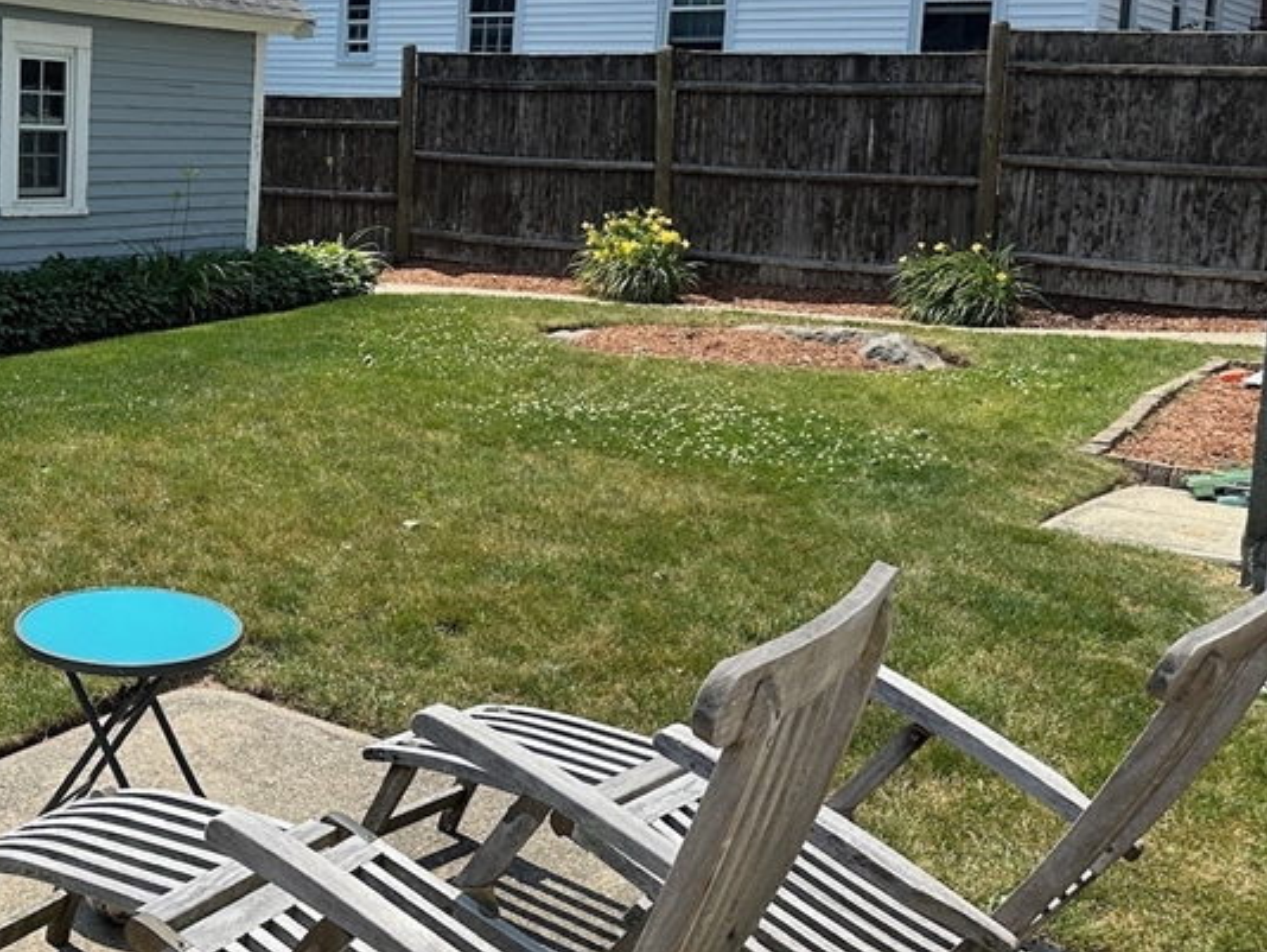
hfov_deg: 39.5
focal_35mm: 46
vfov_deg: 31.3
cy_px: 309
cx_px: 244
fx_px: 1684
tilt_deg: -5.6
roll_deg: -1.8
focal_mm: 6.86
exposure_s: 1/3861
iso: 80
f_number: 1.78
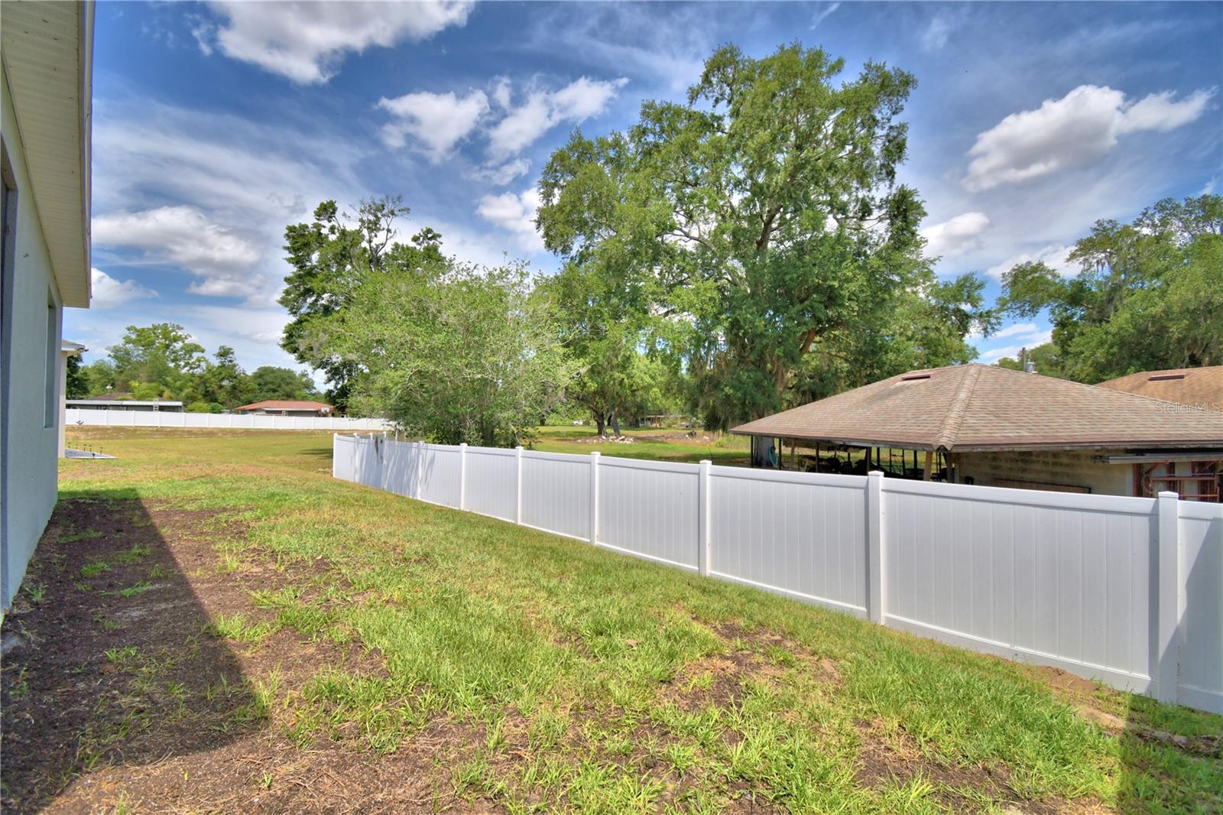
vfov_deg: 77.3
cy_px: 408
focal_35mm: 15
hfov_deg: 100.4
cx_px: 612
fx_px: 509
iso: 100
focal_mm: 10
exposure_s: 1/1250
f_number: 4.5
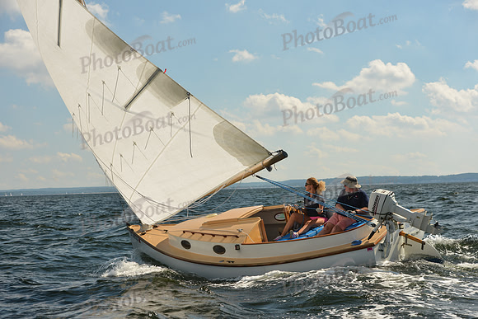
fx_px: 930
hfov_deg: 28.8
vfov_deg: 19.5
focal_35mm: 70
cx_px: 239
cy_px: 160
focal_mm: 70
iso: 500
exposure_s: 1/1000
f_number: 7.1
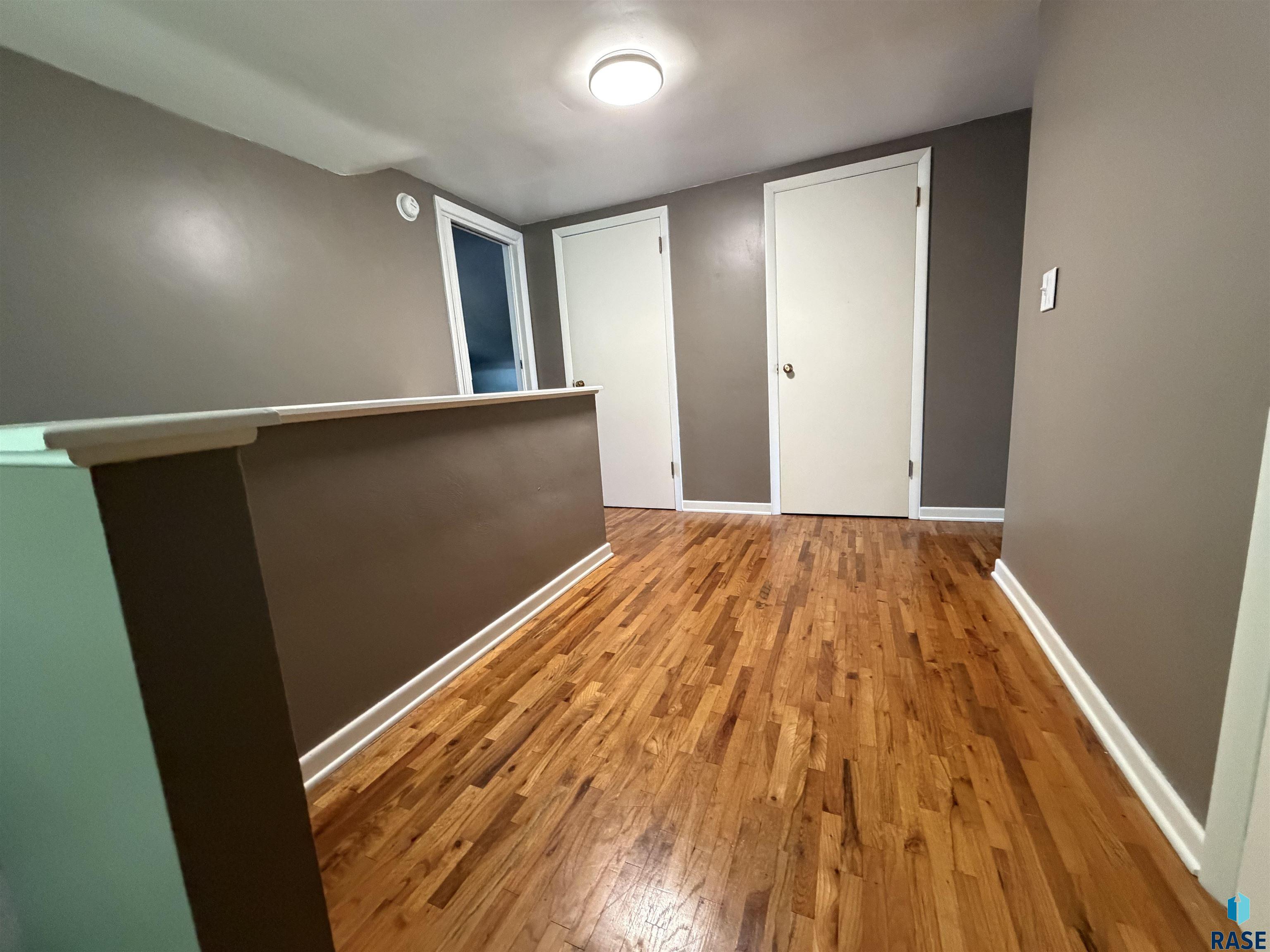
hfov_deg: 102.1
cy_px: 476
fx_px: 514
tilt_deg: -9.6
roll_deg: +5.1
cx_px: 635
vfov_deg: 85.7
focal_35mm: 14
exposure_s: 1/60
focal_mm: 2.22
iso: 800
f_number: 2.2
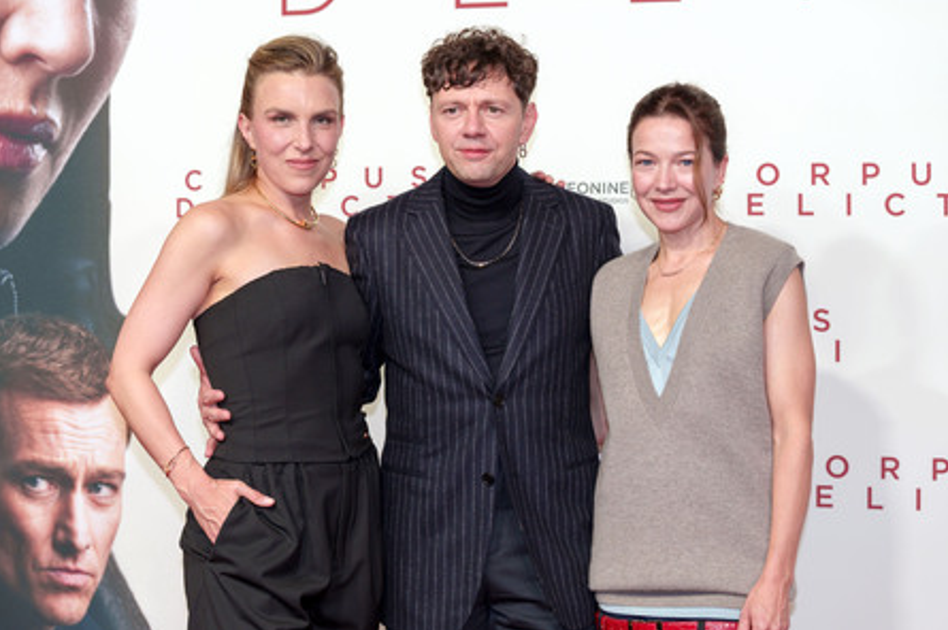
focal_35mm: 71
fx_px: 1868
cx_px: 476
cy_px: 315
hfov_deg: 28.5
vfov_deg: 19.2
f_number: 4.5
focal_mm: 70
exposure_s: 1/200
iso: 320
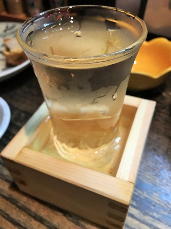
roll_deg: +0.6
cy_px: 114
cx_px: 86
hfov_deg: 48.2
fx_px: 191
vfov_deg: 61.7
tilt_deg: -41.3
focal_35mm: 29
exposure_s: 1/15
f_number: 2.2
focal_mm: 4.15
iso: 100
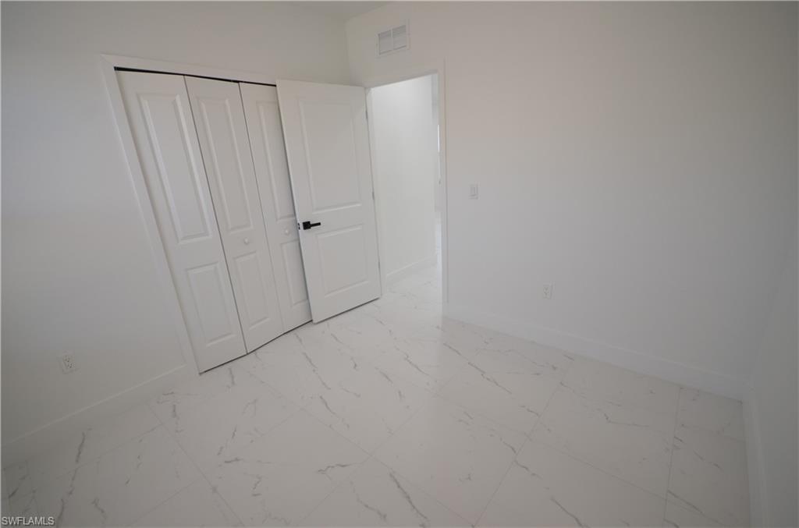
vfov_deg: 77.0
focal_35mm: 15
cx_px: 400
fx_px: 332
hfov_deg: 100.5
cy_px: 264
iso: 400
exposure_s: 1/80
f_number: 4.5
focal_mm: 10
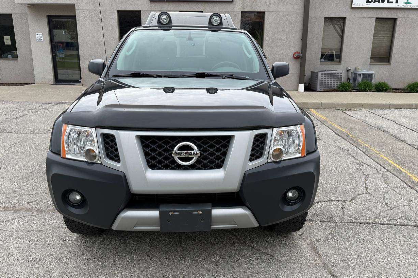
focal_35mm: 26
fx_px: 302
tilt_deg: -14.0
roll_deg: -0.7
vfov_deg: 49.5
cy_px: 132
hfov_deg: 69.4
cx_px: 210
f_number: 1.78
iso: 80
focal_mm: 6.76
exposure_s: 1/2000
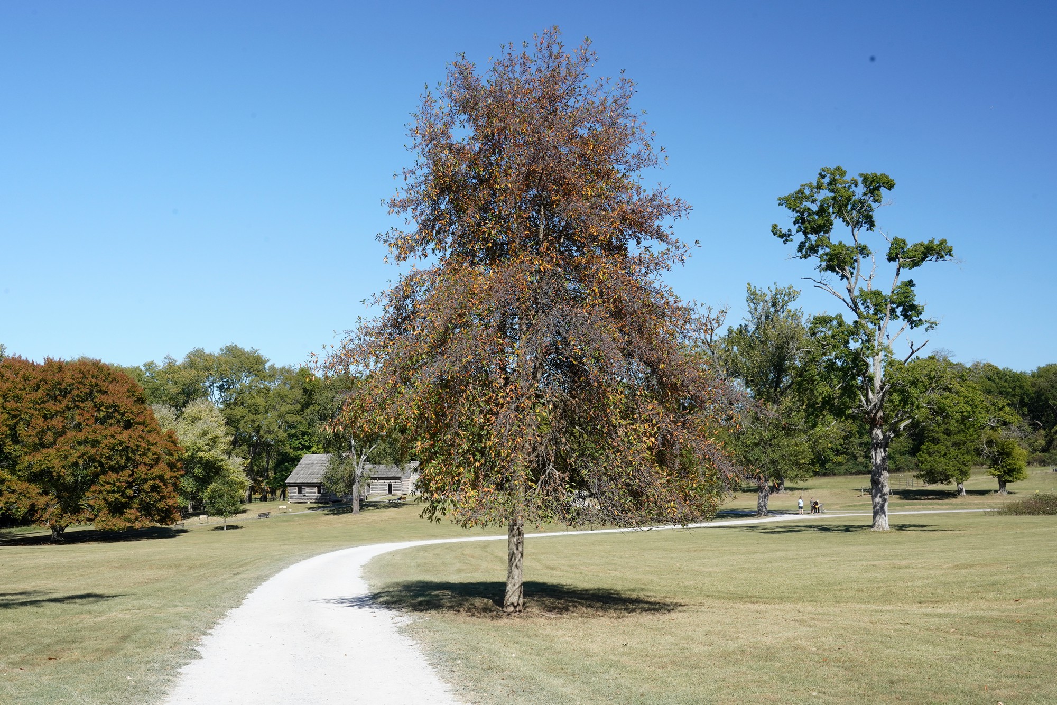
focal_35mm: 40
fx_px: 1175
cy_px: 352
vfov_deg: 33.4
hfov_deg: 48.5
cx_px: 528
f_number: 18
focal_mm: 40
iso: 800
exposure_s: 1/100
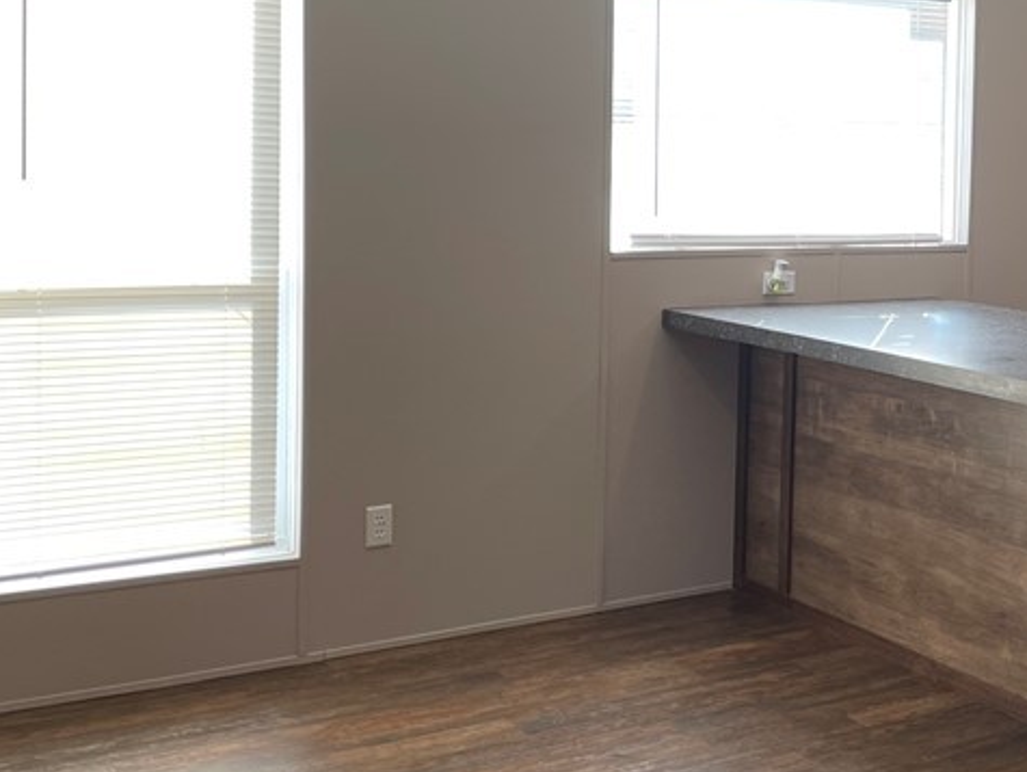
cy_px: 259
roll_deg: -1.4
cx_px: 1055
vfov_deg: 26.0
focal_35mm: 56
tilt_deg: -2.7
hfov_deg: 31.4
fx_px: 1663
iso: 64
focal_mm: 4.2
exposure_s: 1/120
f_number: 1.6
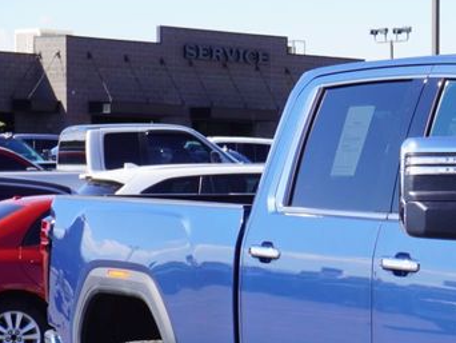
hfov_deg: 11.6
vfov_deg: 8.9
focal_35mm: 164
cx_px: 676
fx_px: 2162
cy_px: 416
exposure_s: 1/100
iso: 100
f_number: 9
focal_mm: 38
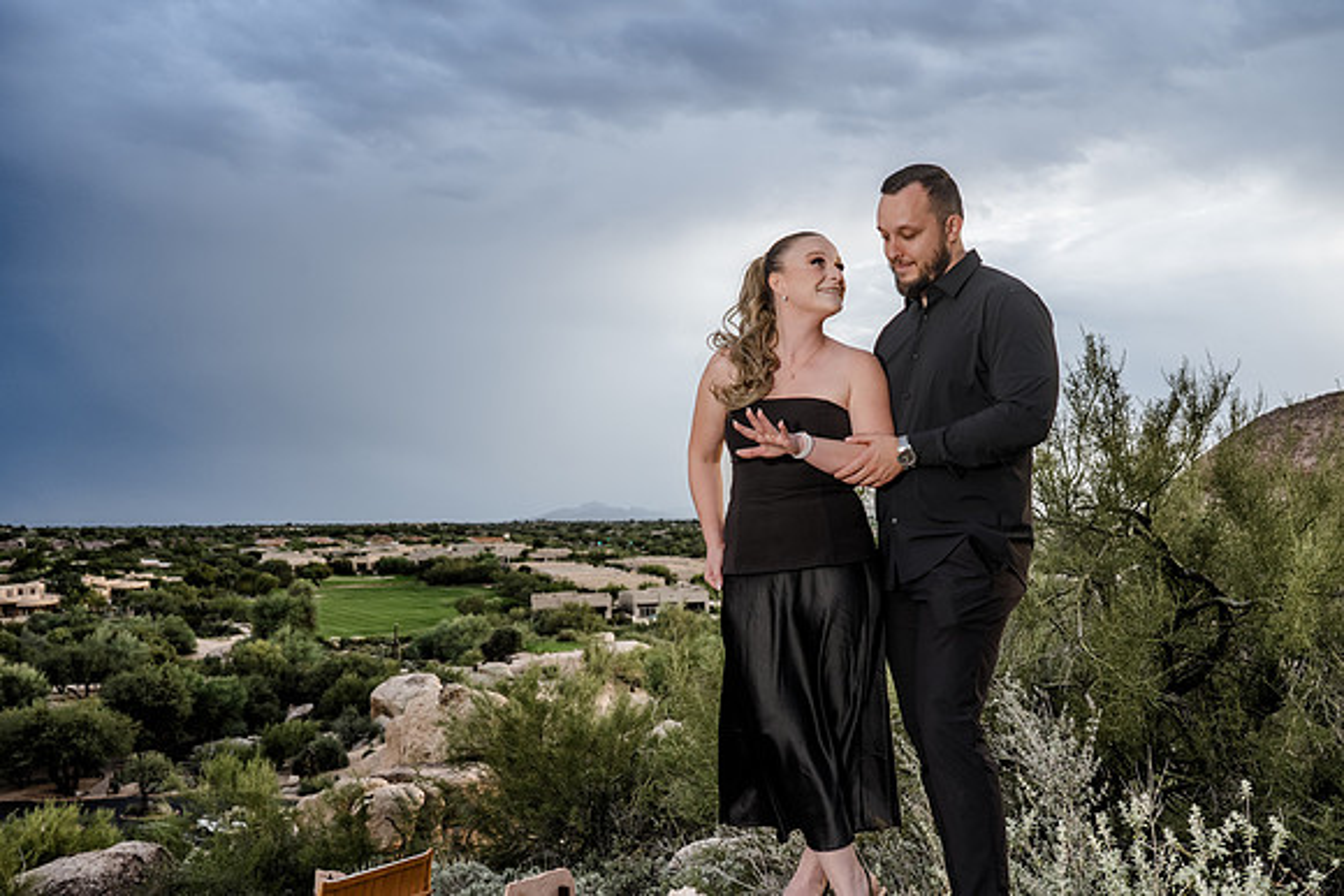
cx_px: 672
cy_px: 448
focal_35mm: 40
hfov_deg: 48.4
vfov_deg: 33.4
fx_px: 1494
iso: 250
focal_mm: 40
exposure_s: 1/250
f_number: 5.6
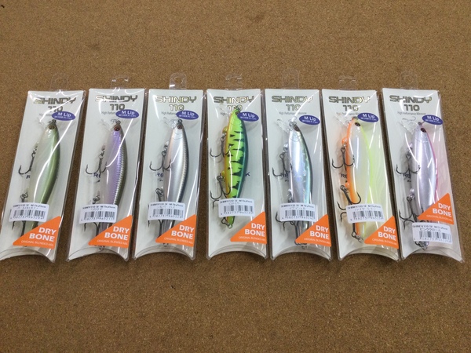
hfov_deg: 58.4
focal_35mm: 31
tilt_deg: -68.3
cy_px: 176
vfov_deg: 45.4
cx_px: 236
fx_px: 422
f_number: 2.4
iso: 25
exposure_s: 1/30
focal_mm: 3.3
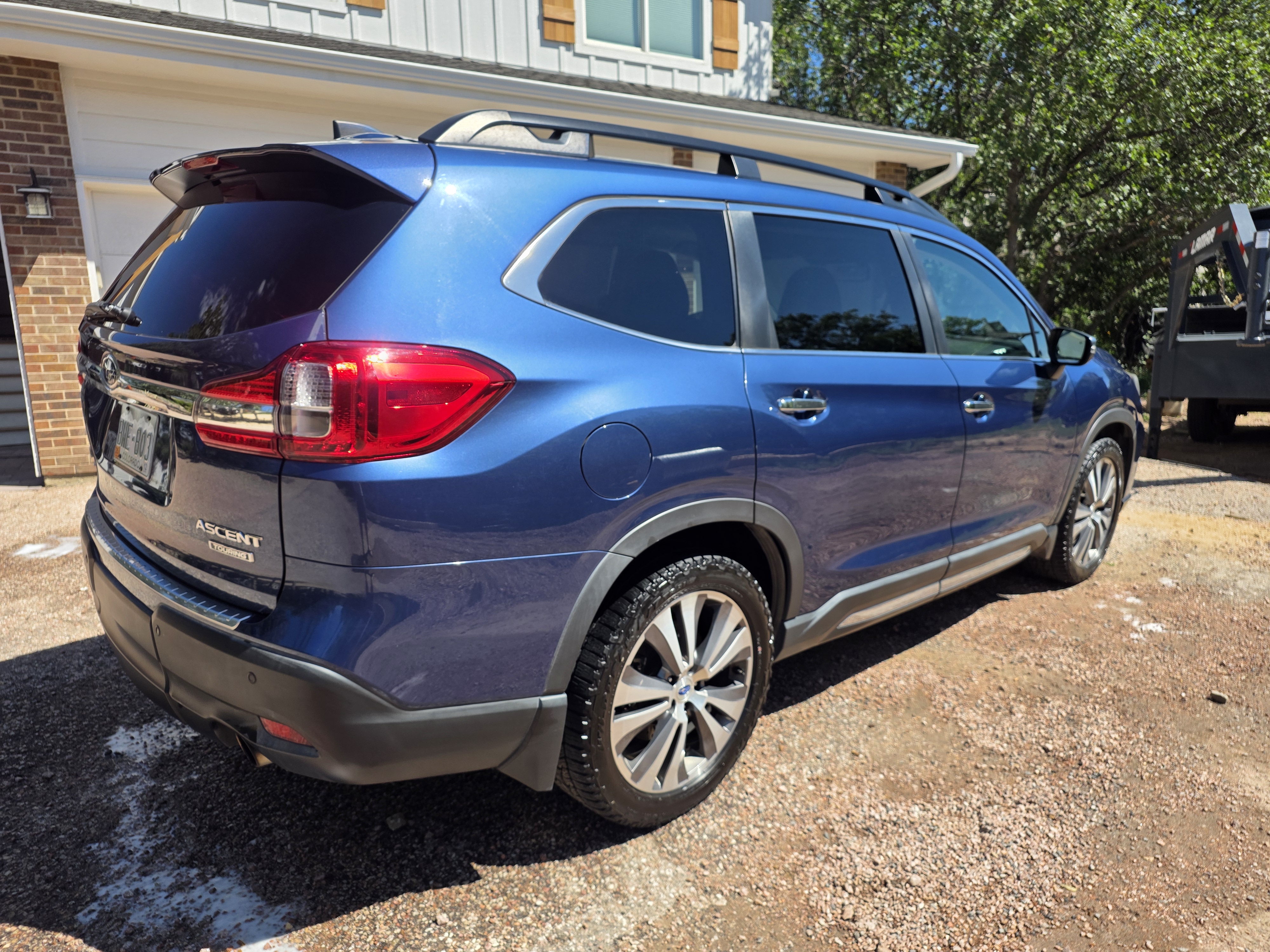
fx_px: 844
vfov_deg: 58.9
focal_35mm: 23
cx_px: 635
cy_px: 476
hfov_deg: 73.9
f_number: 1.7
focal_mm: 6.25
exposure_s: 1/4057
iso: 80
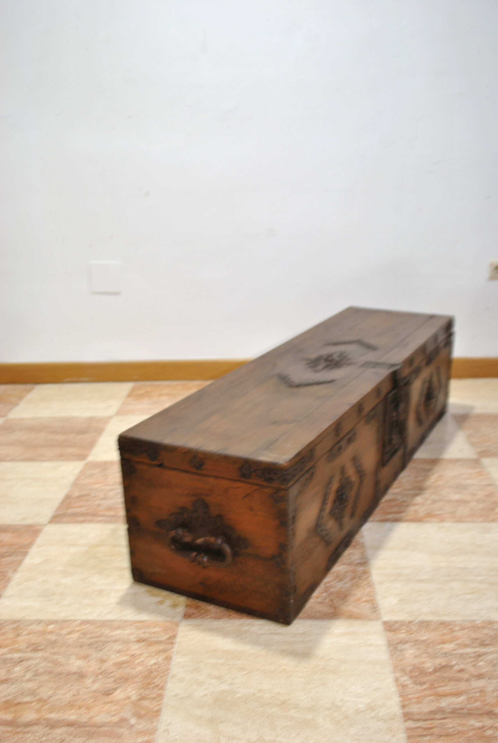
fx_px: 745
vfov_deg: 53.1
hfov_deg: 37.0
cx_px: 249
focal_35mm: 36
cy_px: 372
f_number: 4
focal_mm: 24
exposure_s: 1/5
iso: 200
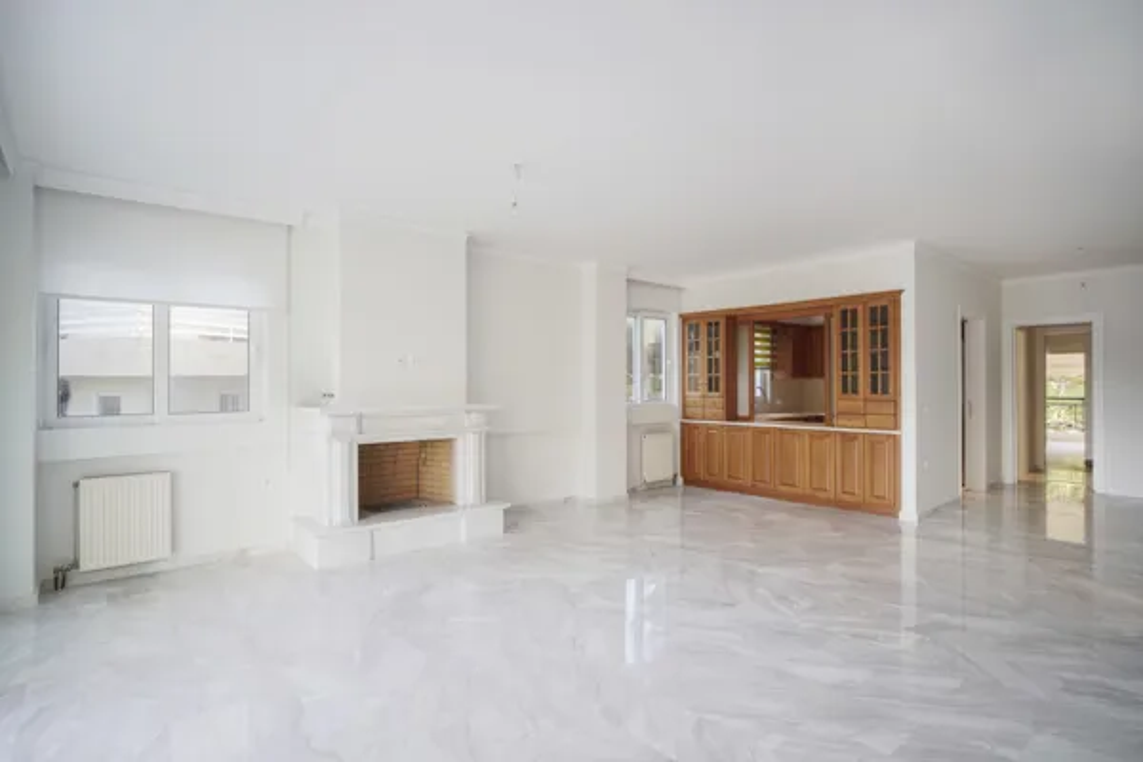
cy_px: 381
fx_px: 571
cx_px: 572
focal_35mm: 18
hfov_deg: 90.0
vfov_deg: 67.4
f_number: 14
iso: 200
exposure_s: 1/3
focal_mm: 18
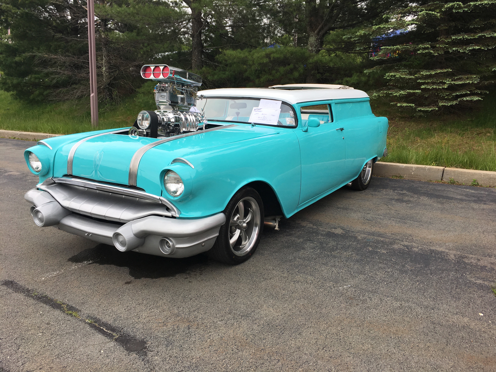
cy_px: 186
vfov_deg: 48.2
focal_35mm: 29
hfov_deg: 61.7
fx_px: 416
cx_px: 248
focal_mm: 4.15
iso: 25
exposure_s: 1/516
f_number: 2.2
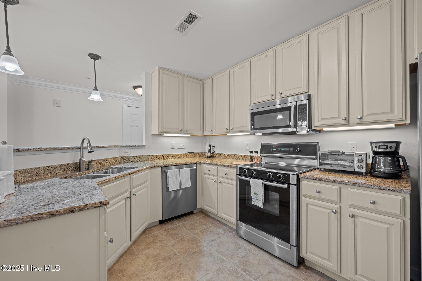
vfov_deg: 81.2
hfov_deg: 104.3
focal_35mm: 14
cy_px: 140
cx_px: 211
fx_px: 164
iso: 100
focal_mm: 14
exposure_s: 1.6
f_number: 9
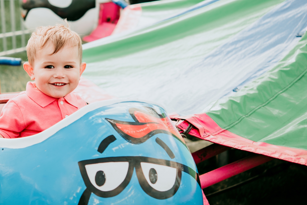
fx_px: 793
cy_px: 78
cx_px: 72
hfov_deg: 21.7
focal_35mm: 93
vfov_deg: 14.7
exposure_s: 1/500
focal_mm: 60
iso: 160
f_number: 3.5
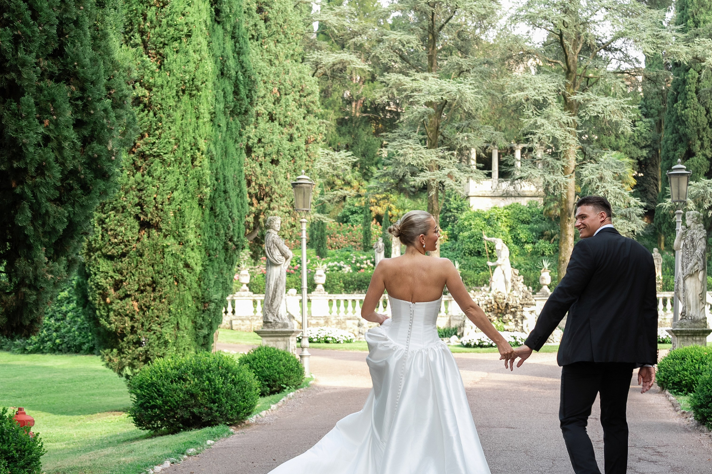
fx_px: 1068
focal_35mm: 54
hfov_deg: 36.7
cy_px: 306
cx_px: 428
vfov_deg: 25.0
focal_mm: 40
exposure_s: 1/200
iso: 500
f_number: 5
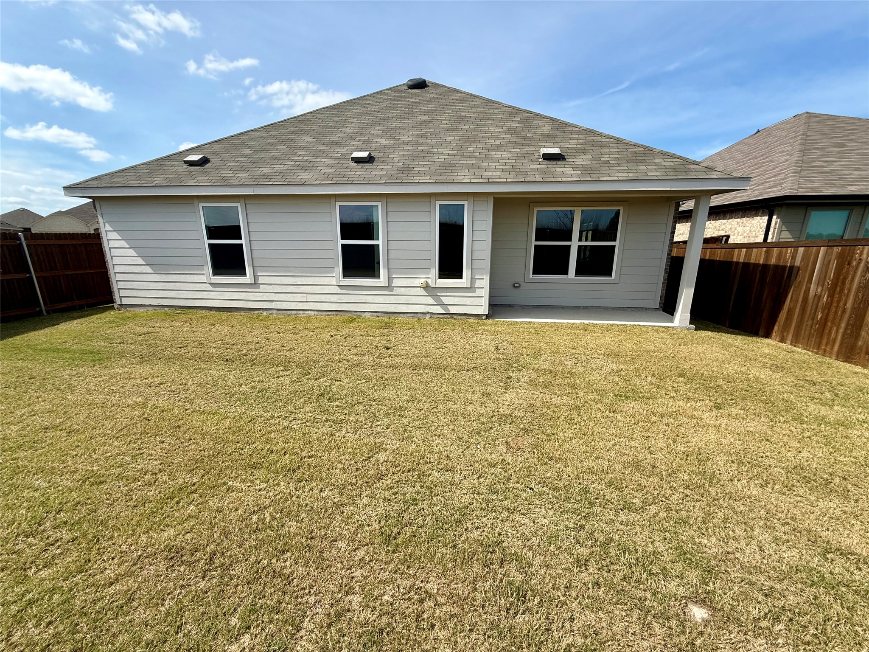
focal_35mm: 14
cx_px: 434
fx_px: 351
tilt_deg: -13.8
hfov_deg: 102.1
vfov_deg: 85.7
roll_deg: +0.0
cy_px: 326
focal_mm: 2.22
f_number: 2.2
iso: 50
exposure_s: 1/1795
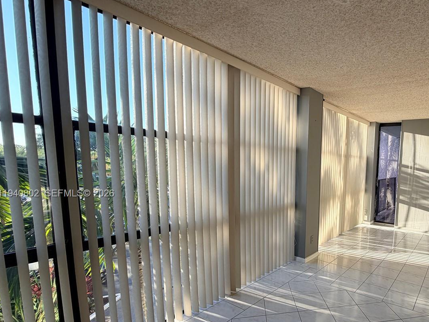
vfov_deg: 62.8
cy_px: 194
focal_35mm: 21
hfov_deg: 74.5
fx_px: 260
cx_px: 311
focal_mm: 2.22
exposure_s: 1/231
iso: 40
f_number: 2.2
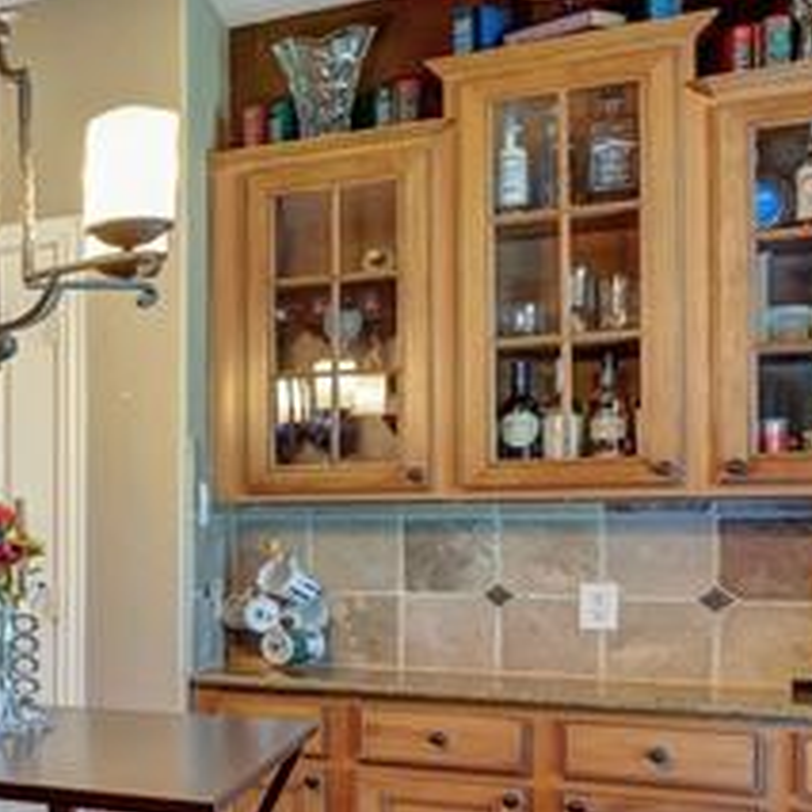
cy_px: 625
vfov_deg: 33.9
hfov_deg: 21.7
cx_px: -656
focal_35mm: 49
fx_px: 1300
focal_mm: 12
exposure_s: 1/5
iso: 500
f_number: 9
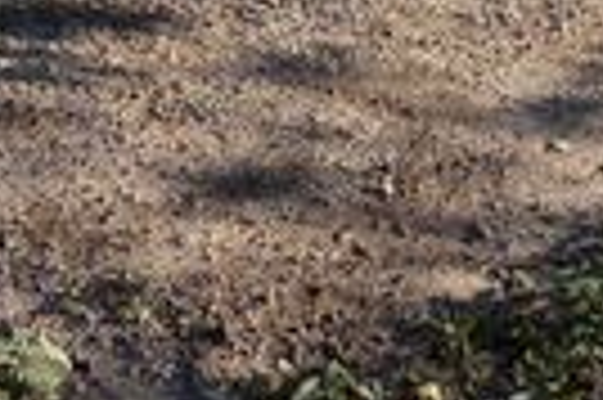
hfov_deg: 21.6
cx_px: 90
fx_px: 1556
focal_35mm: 93
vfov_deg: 12.7
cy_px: -425
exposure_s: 1/3953
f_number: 1.78
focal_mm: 6.76
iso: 80
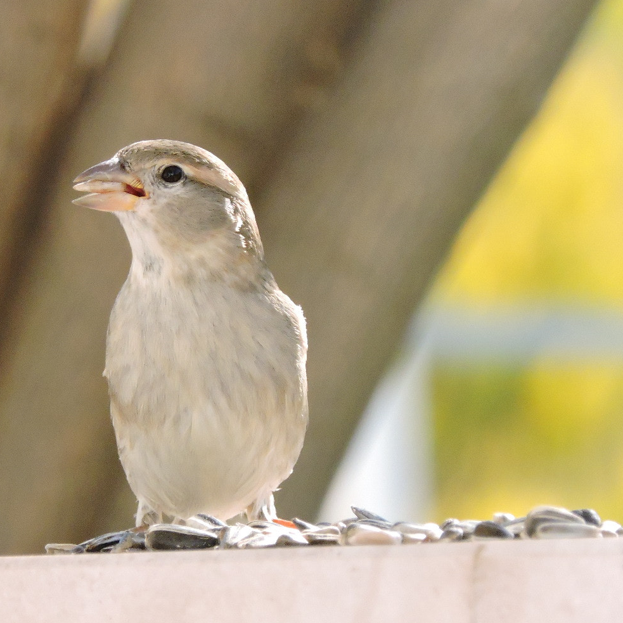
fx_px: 16106
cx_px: 226
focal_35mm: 791
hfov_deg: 2.2
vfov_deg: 2.2
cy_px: 363
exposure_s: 1/1250
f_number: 4.9
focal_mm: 98.1
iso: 800
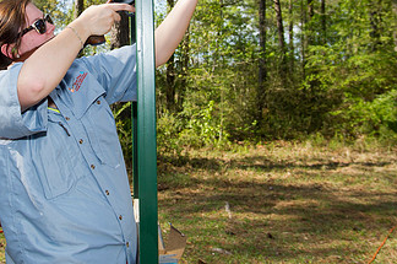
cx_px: 99
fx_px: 473
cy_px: 49
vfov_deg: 30.3
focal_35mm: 43
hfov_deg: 44.0
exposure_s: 1/200
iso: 100
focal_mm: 24
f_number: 5.6
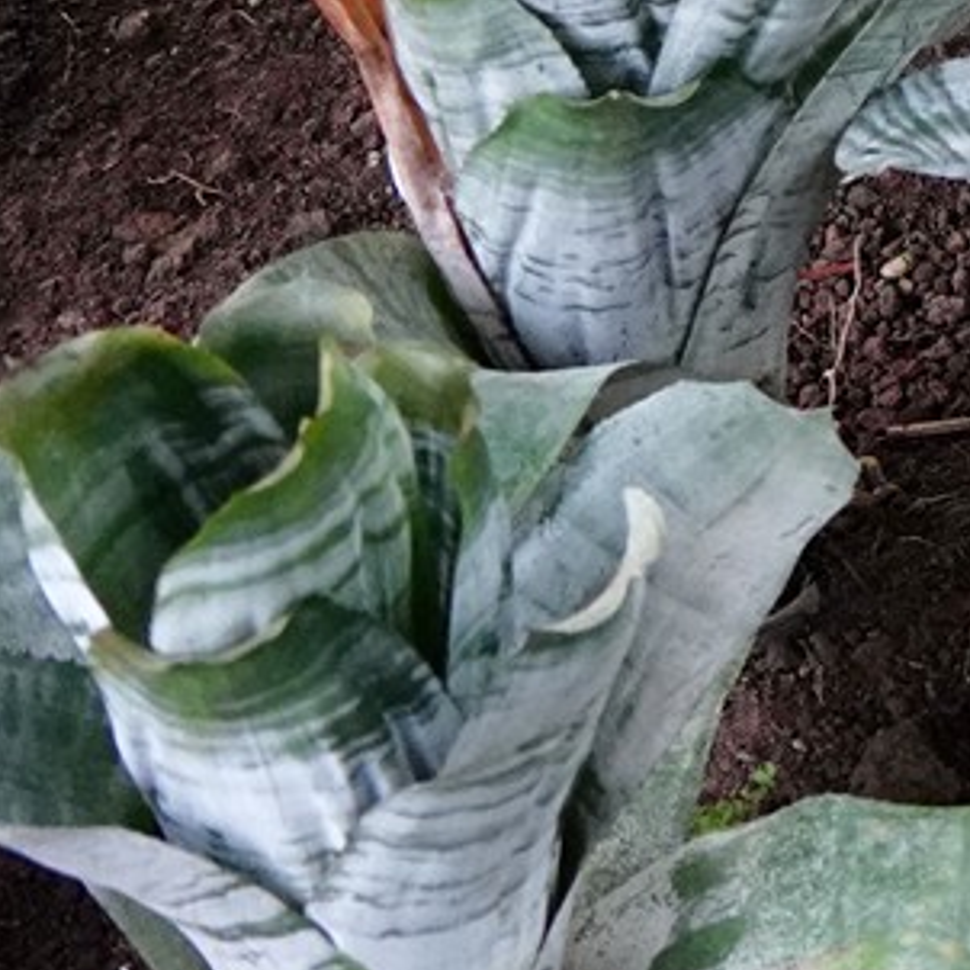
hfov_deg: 7.6
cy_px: -793
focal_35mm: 197
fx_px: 6245
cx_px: 3083
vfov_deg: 8.5
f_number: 4.5
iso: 4000
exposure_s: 1/100
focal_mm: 35
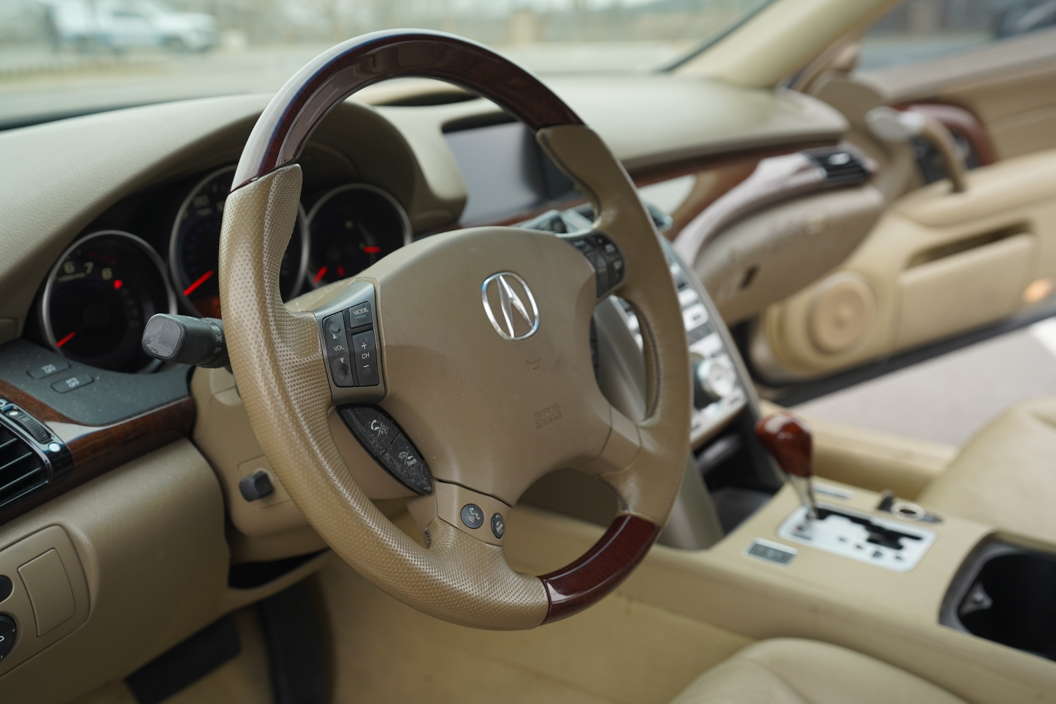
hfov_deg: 54.4
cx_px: 528
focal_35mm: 35
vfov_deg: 37.9
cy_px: 352
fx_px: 1027
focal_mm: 35
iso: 640
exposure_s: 1/500
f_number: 4
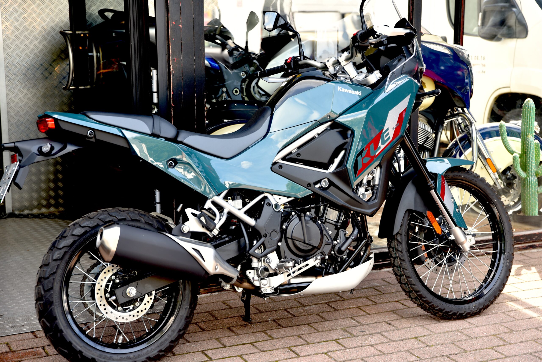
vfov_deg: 20.6
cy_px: 181
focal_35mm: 66
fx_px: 994
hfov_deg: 30.5
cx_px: 271
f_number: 4
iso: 100
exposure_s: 1/60
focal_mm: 66
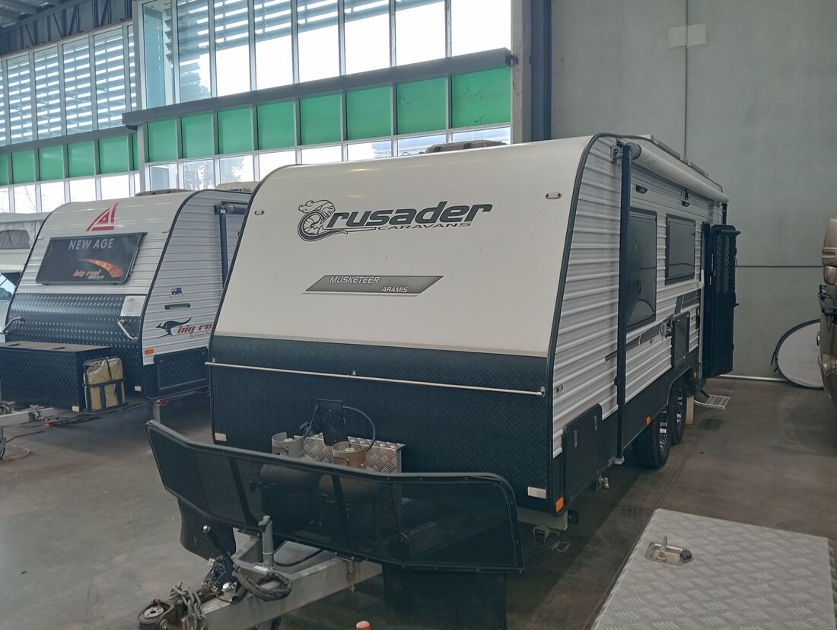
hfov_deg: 63.4
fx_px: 678
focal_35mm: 28
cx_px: 418
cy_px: 315
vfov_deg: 49.8
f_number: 1.8
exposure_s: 1/33.3
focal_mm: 3.98
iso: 123
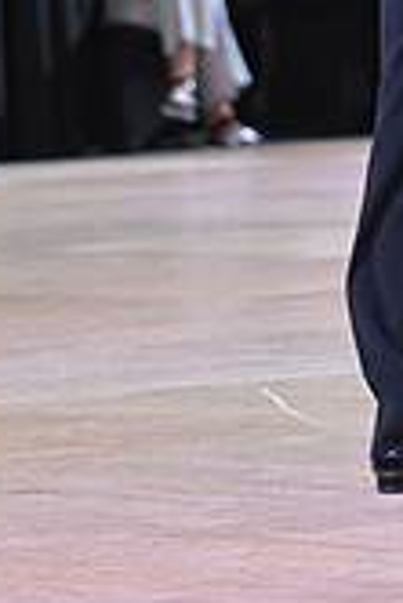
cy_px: -312
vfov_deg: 4.8
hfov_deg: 3.2
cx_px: 361
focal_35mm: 425
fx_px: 7121
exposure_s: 1/250
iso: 2000
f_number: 4
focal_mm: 122
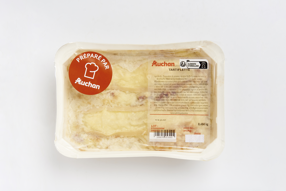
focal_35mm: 66
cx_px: 143
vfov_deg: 20.6
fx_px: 525
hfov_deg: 30.5
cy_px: 96
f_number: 6.3
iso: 200
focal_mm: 66
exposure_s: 1/200
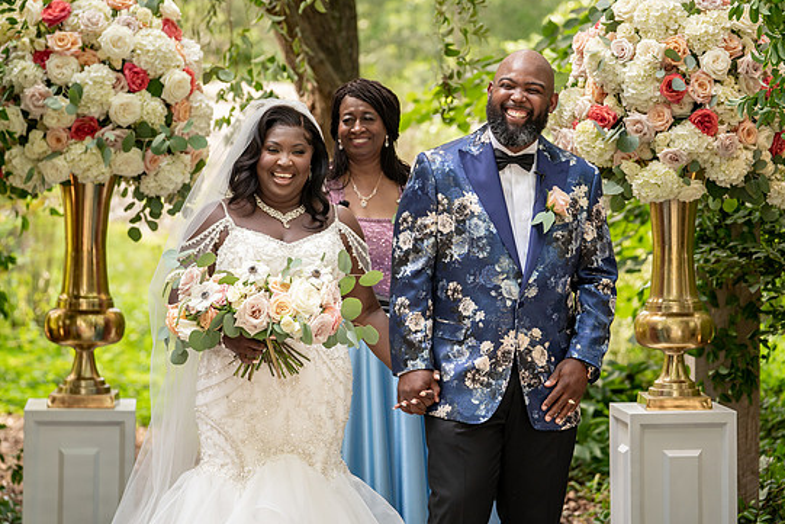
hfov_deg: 16.0
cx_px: 370
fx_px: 2792
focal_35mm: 128
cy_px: 237
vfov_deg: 10.7
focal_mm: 114
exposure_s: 1/200
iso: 640
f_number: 4
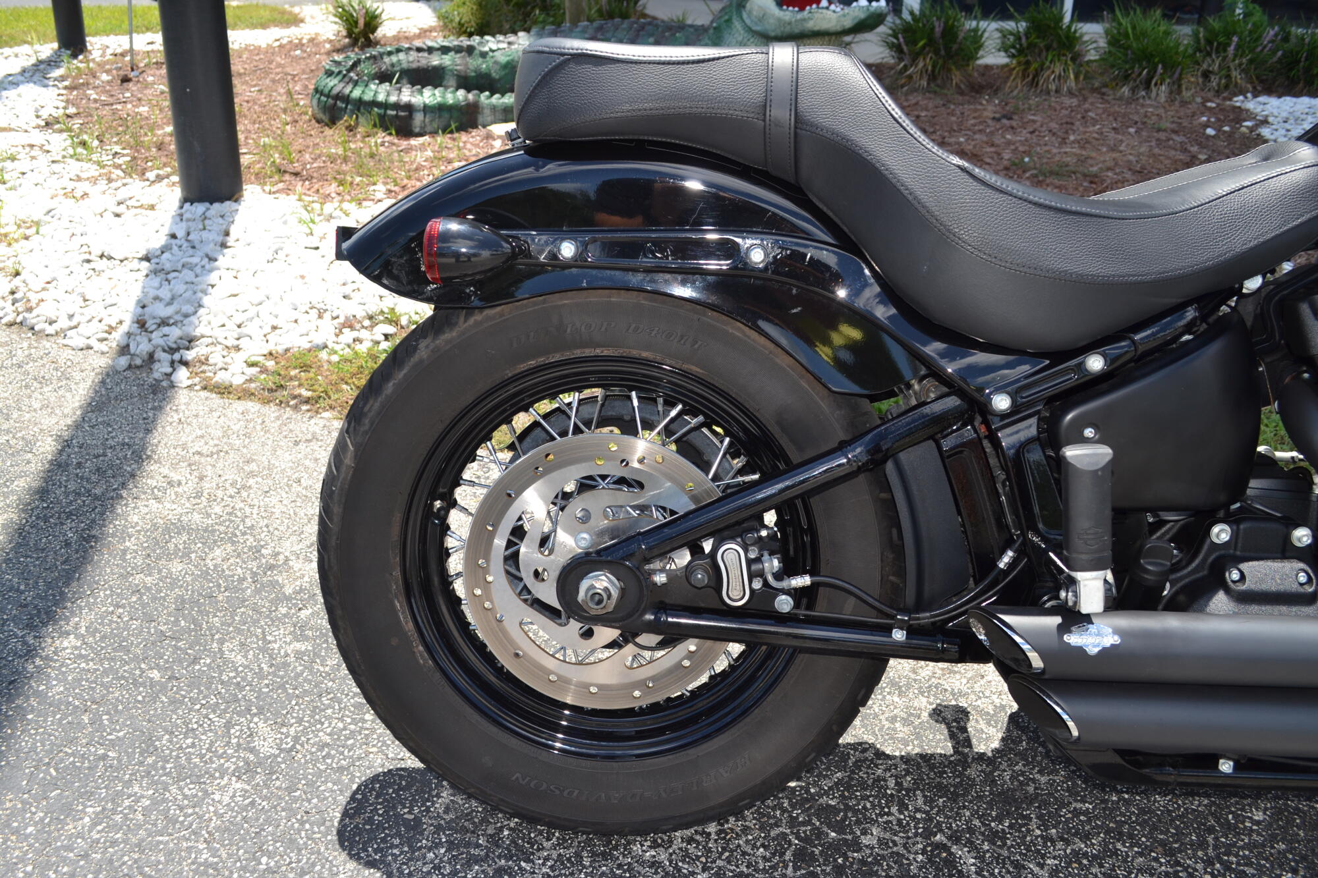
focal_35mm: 33
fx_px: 1208
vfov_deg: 40.0
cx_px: 659
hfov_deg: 57.2
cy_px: 439
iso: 100
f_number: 6.3
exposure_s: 1/200
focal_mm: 22
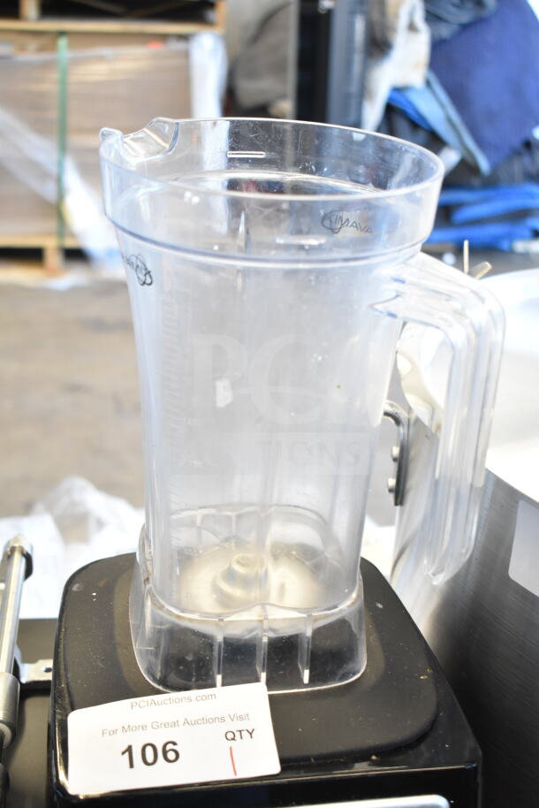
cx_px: 270
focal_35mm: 51
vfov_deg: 38.9
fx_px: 1144
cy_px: 404
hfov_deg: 26.5
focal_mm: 34
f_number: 4.5
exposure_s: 1/100
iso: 1600
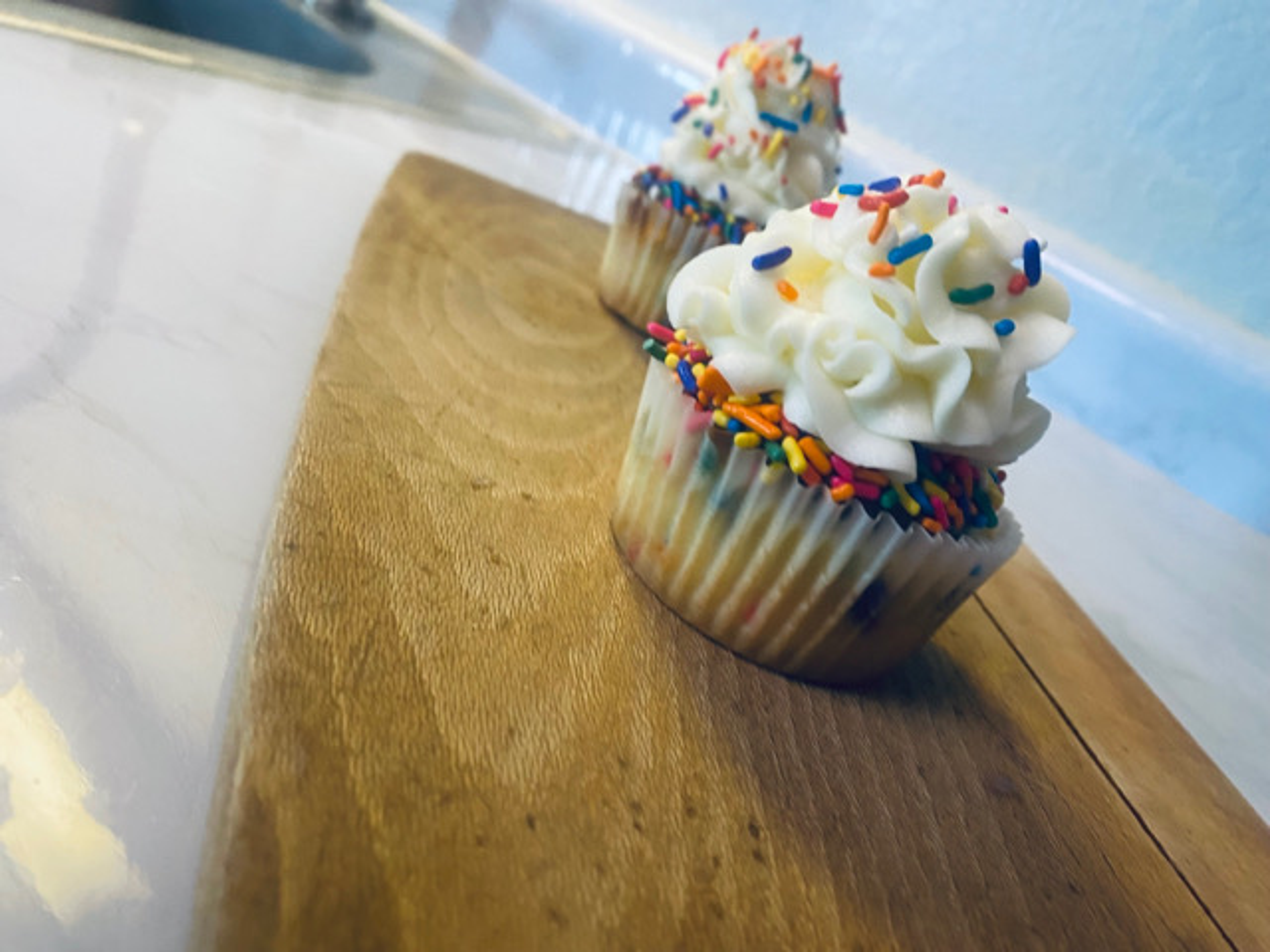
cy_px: 476
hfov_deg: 67.3
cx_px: 635
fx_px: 954
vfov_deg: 53.1
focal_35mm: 26
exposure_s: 1/60
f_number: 1.8
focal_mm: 4.25
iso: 200
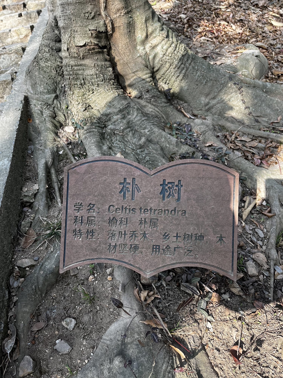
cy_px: 189
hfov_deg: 53.1
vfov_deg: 67.3
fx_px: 283
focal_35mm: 26
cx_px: 142
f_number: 1.6
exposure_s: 1/316
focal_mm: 5.1
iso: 50
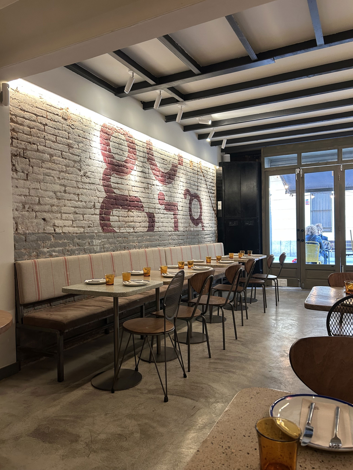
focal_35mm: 26
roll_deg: +0.2
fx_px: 353
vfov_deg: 67.3
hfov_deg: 53.1
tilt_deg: -2.1
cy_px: 235
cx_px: 176
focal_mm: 5.7
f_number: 1.5
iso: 160
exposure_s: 1/50
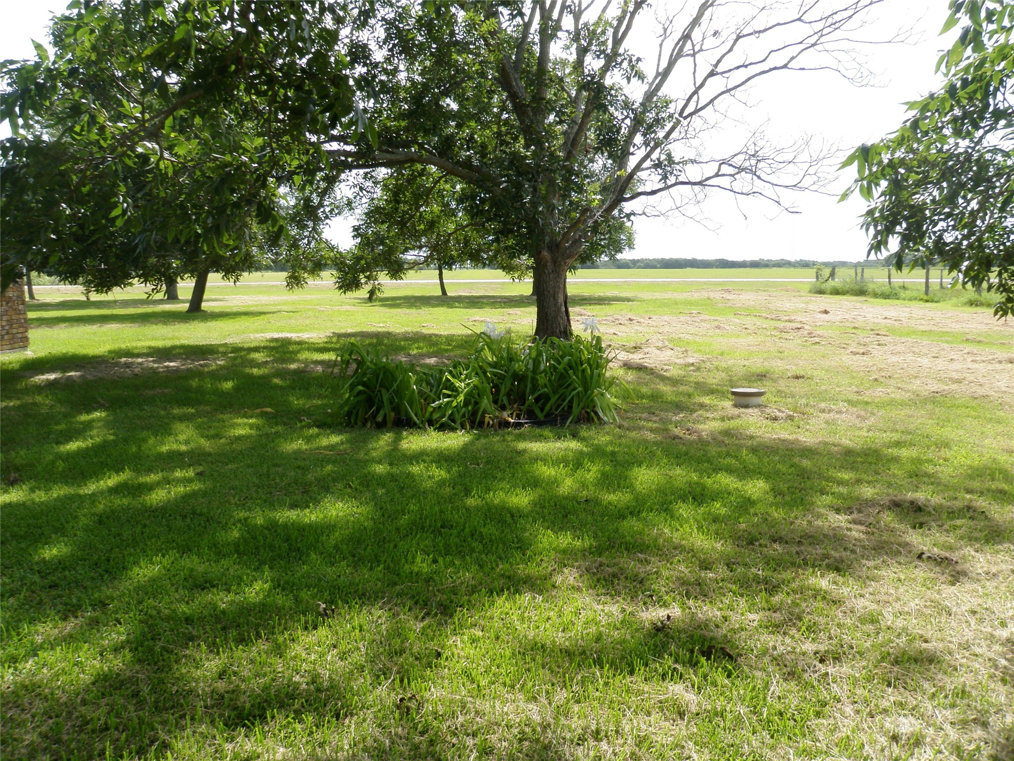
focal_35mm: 28
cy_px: 380
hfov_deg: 63.4
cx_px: 507
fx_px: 820
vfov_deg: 49.7
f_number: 5
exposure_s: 1/125
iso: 50
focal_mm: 5
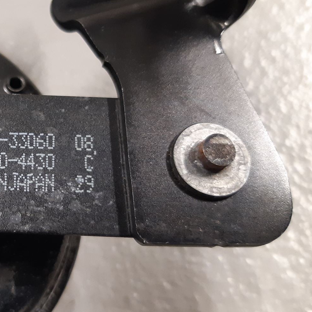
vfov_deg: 35.4
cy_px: 156
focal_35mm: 48
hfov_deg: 32.3
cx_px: -6
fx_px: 489
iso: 250
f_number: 1.7
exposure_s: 1/33
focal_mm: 3.93
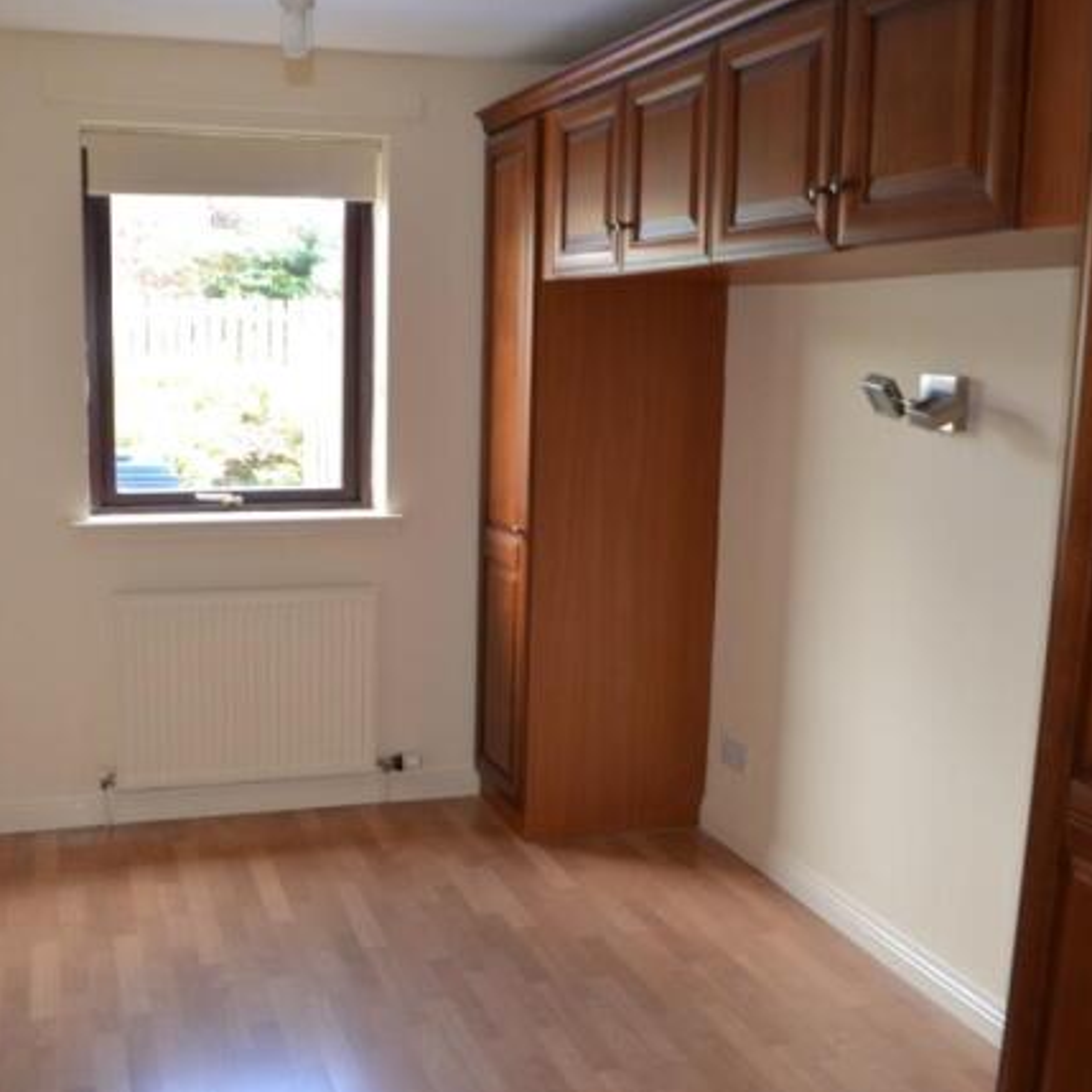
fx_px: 1249
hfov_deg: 46.8
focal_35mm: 35
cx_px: 402
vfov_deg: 47.2
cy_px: 543
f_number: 3.5
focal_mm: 18
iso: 400
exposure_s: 1/80
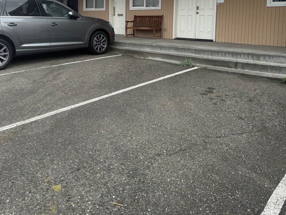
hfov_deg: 55.4
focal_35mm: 33
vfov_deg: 41.2
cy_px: 45
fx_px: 273
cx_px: 140
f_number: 1.78
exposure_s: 1/3413
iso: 80
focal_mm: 6.76
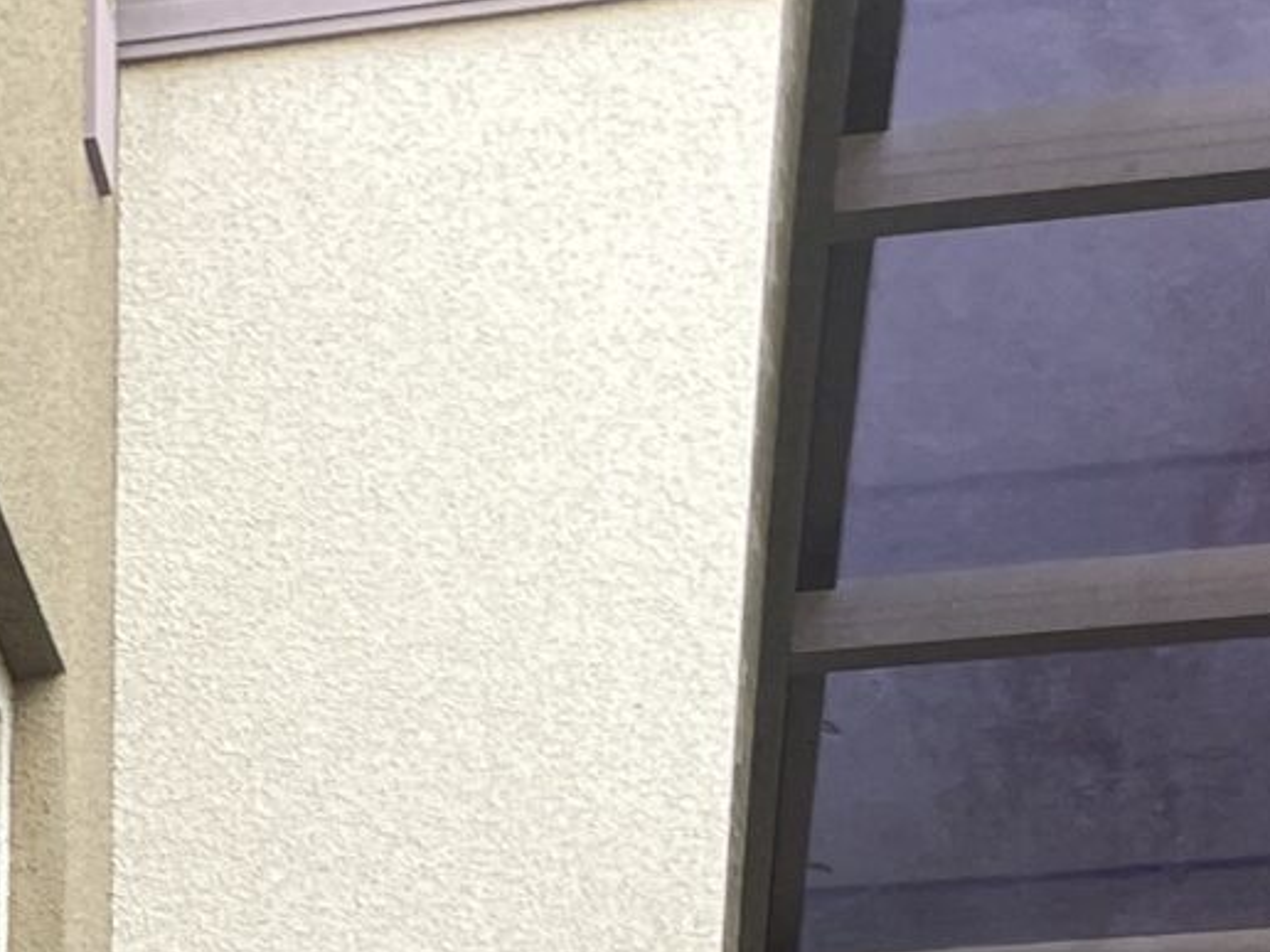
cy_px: 2155
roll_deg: +0.7
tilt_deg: +0.2
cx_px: -1036
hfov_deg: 13.6
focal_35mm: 129
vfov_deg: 10.2
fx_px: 4733
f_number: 1.6
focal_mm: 4.2
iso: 32
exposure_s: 1/191
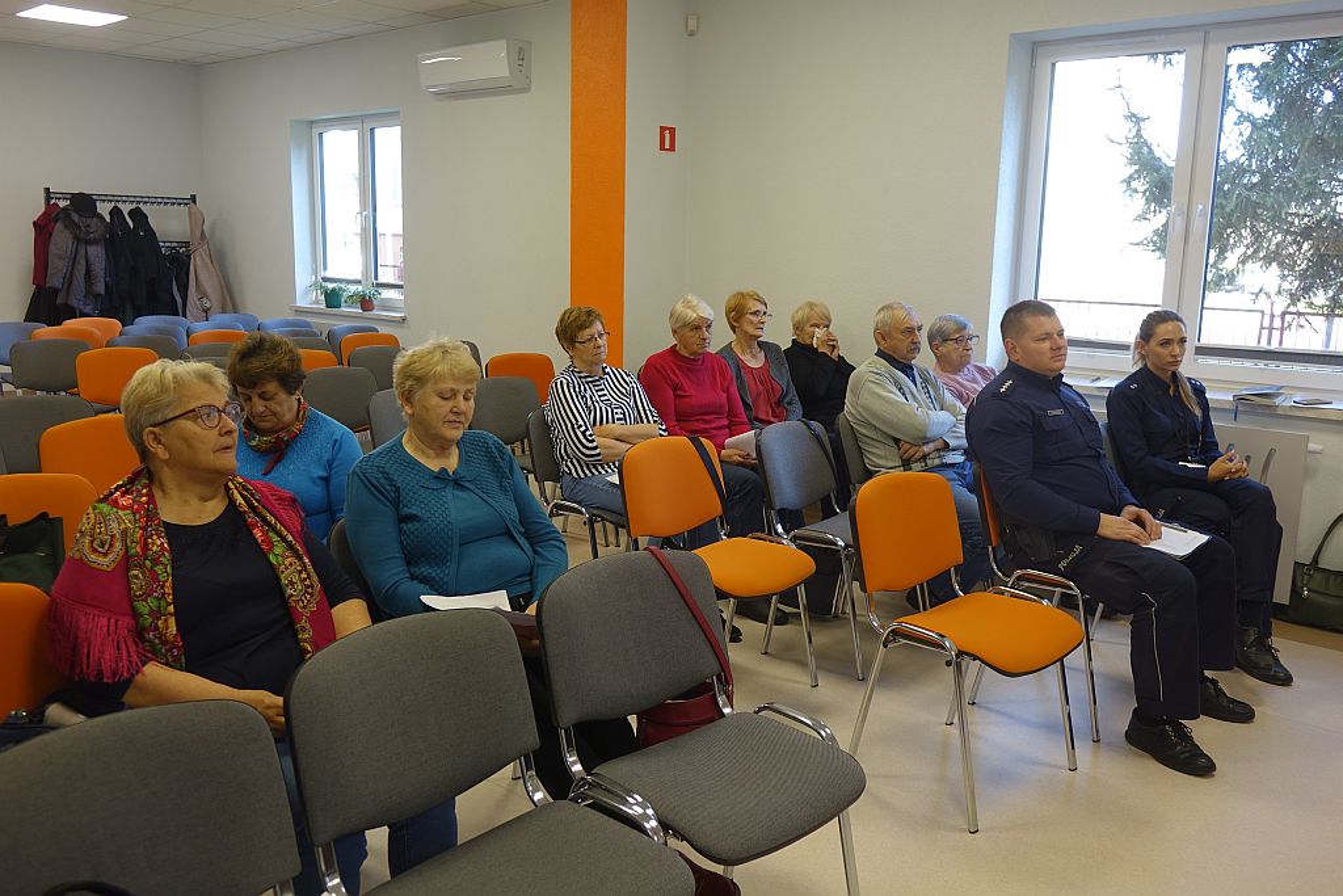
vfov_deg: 45.0
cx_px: 672
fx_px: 1082
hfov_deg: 63.7
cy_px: 448
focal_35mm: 29
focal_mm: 10.7
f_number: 2.8
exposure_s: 1/30
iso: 160
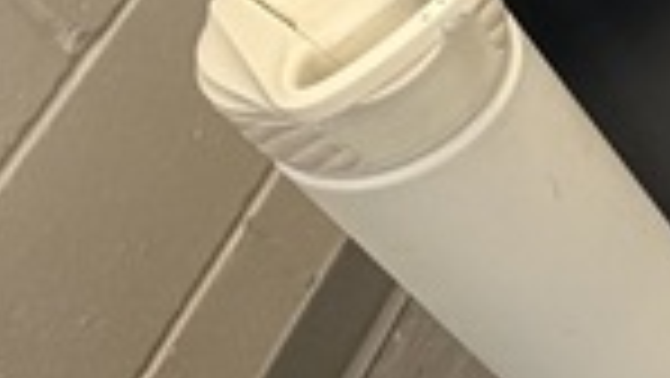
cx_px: 1488
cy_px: -50
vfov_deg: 11.4
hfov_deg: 14.9
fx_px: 1866
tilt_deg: -52.5
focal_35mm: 105
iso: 125
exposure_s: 1/121
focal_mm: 2.22
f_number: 2.2
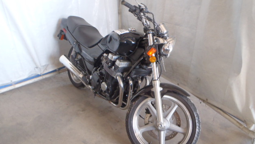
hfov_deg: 62.6
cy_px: 75
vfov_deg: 37.7
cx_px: 127
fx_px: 210
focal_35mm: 31
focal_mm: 5
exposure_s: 1/20
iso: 200
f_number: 3.5
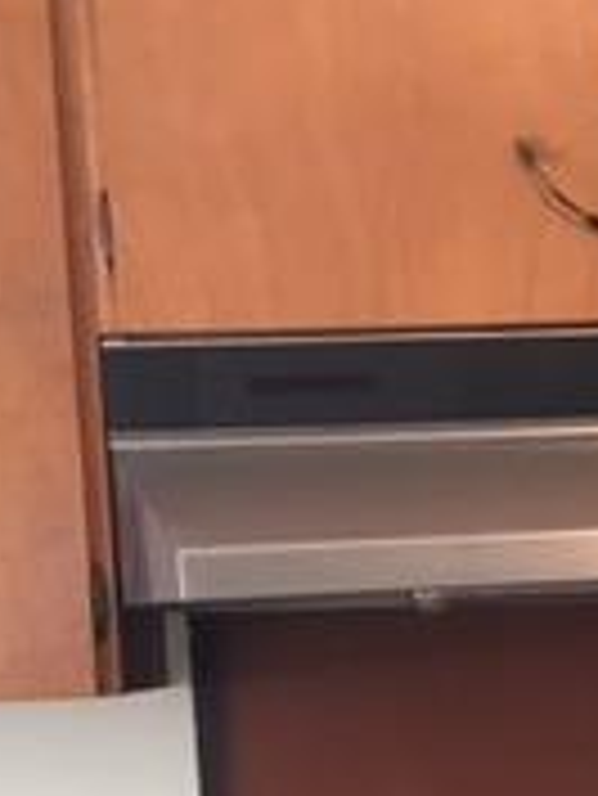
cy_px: 958
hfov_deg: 13.7
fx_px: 2416
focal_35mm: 105
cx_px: 719
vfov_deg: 17.8
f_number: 2.2
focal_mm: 4.15
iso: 100
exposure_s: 1/30
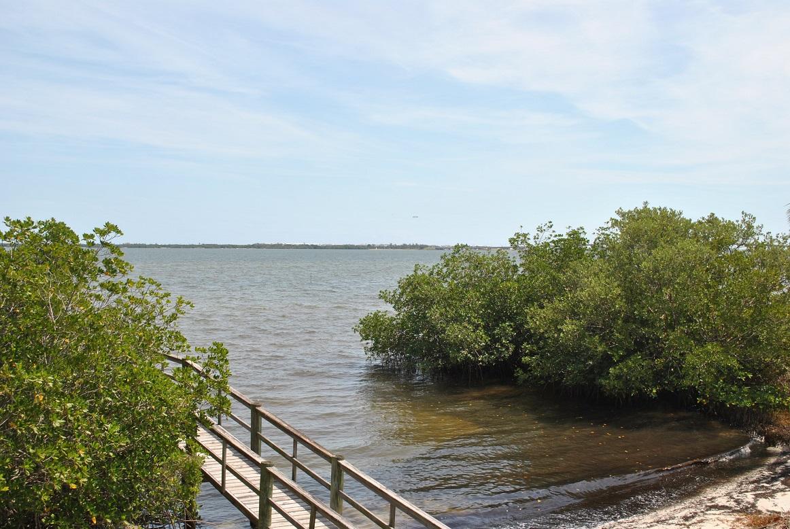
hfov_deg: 49.5
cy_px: 264
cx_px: 395
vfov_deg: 34.3
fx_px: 857
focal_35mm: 39
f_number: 7.1
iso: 100
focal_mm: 26
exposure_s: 1/200
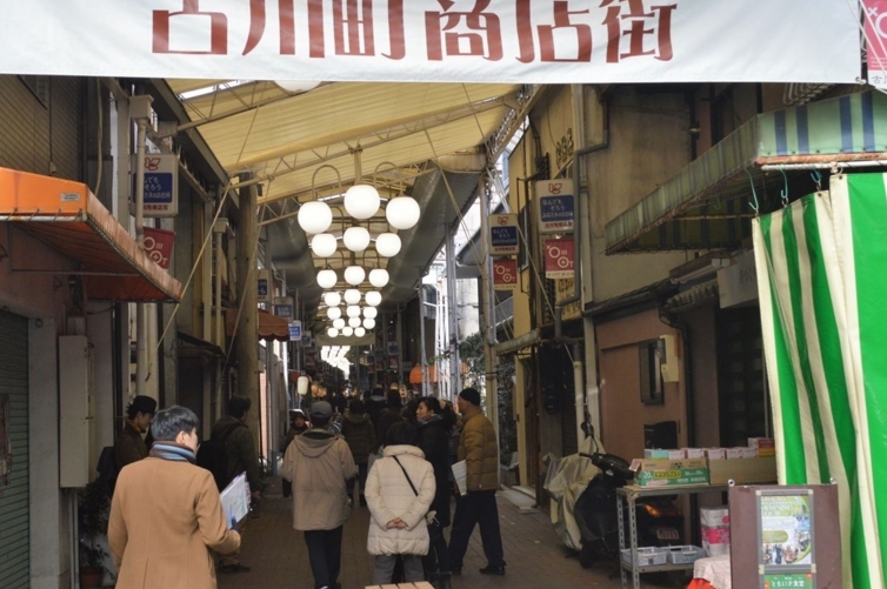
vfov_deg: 25.5
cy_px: 286
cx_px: 388
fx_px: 1304
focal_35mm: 53
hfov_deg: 37.5
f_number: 6.3
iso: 400
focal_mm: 26
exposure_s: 1/250
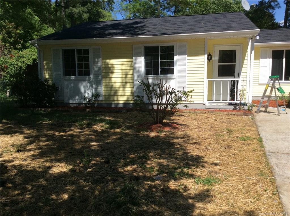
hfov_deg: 56.9
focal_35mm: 32
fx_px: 268
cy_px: 108
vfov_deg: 44.0
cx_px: 145
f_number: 2.4
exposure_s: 1/1362
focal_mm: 3.3
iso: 32
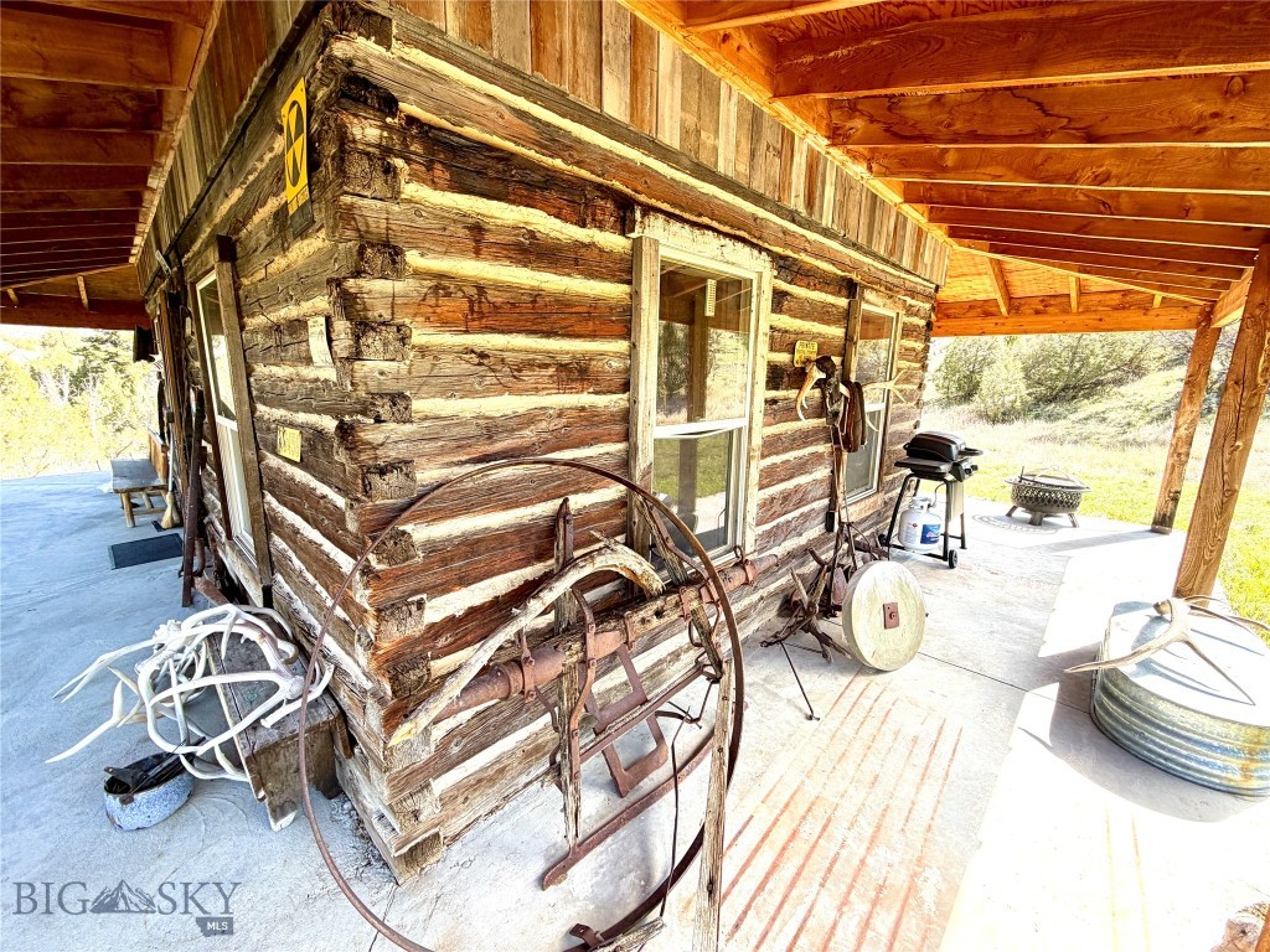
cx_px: 635
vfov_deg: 85.7
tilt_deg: -11.6
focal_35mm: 14
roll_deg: -1.3
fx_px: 514
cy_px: 476
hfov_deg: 102.1
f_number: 2.2
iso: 64
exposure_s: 1/197
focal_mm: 2.22
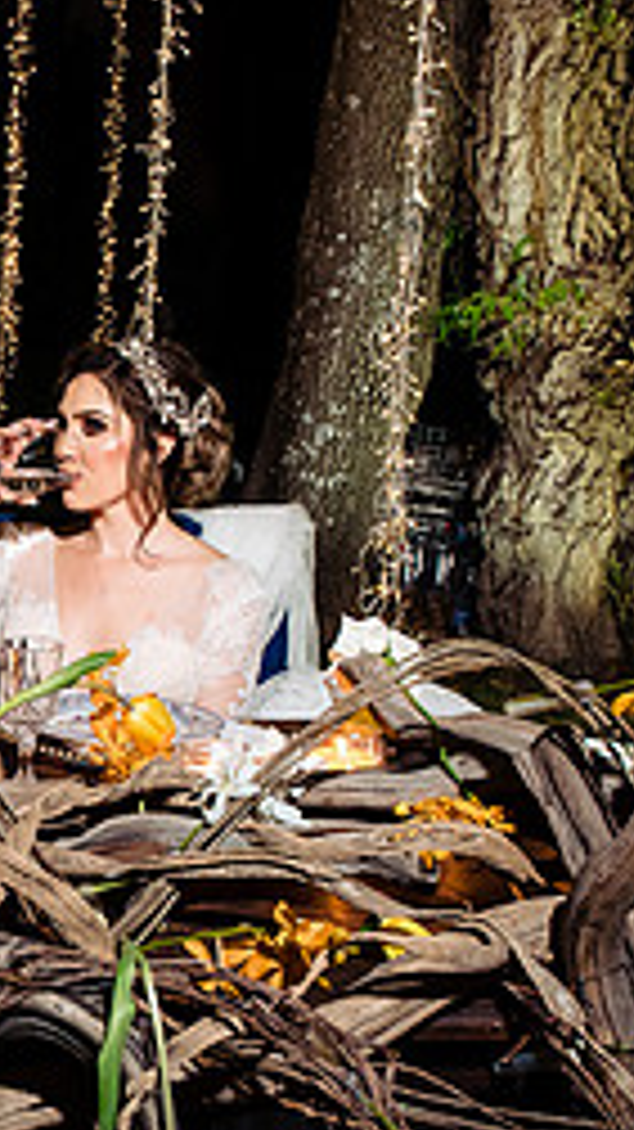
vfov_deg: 33.1
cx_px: -220
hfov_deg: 17.7
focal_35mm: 63
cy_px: 745
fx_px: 1885
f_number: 8
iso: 2000
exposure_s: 1/60
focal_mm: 26
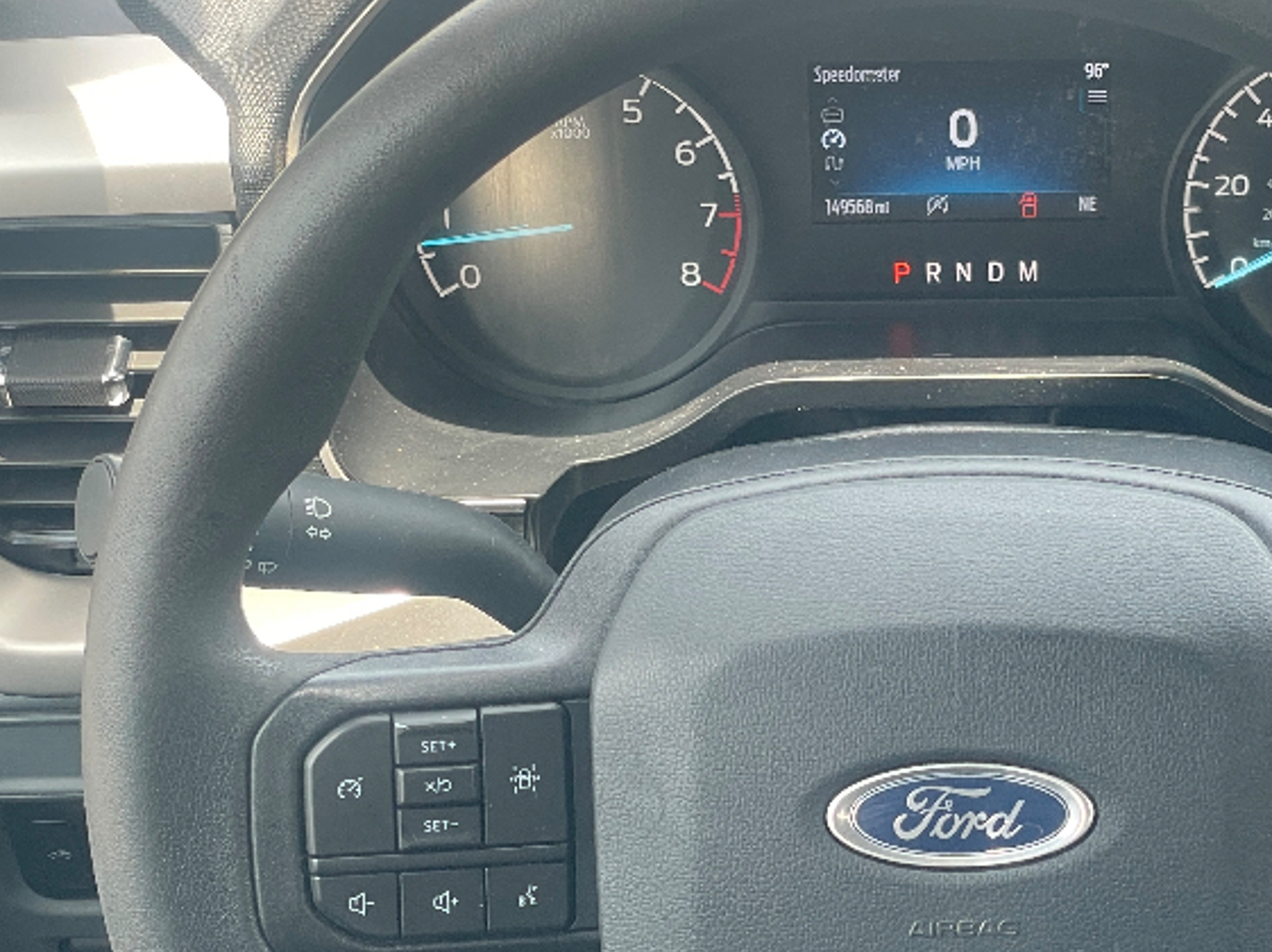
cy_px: 714
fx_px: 3489
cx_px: 970
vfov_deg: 15.5
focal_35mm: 95
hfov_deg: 20.5
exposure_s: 1/99
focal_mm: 6
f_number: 2
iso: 50
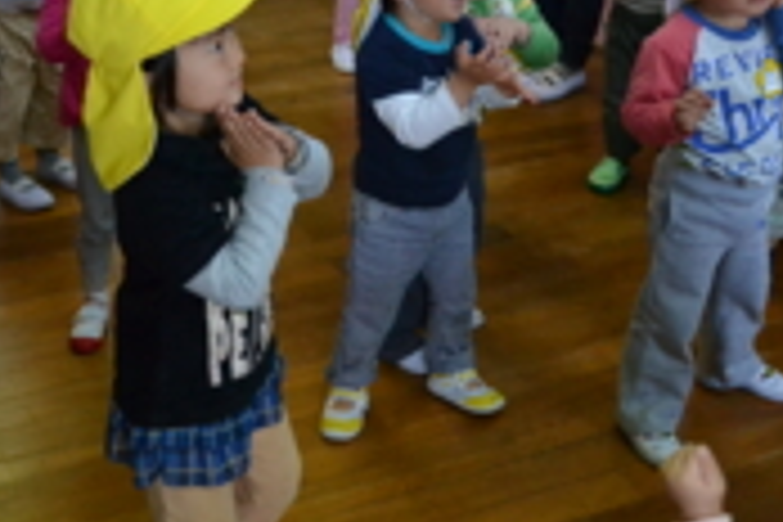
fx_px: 1348
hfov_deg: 32.4
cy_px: 38
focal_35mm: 62
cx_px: 351
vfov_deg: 21.4
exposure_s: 1/500
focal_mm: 18
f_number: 3.5
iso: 2800
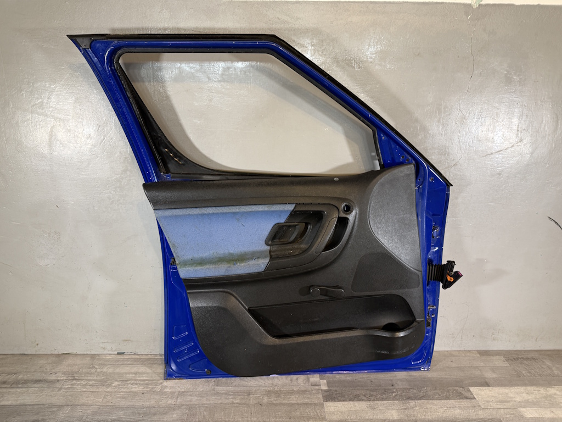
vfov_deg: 56.8
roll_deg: -0.4
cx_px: 281
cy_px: 211
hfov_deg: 71.6
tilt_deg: -15.5
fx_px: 390
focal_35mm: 24
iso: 160
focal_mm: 6.76
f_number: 1.78
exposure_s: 1/50
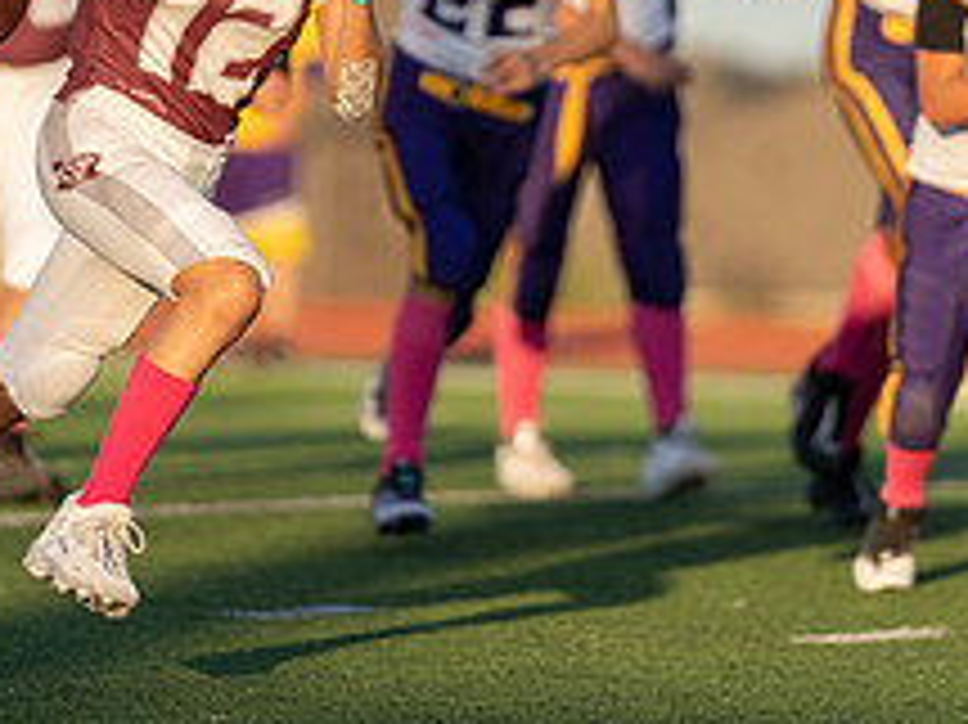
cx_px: 383
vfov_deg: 2.9
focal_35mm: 519
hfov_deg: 3.8
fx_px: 14505
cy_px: 47
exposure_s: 1/2000
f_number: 2.8
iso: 250
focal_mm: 200
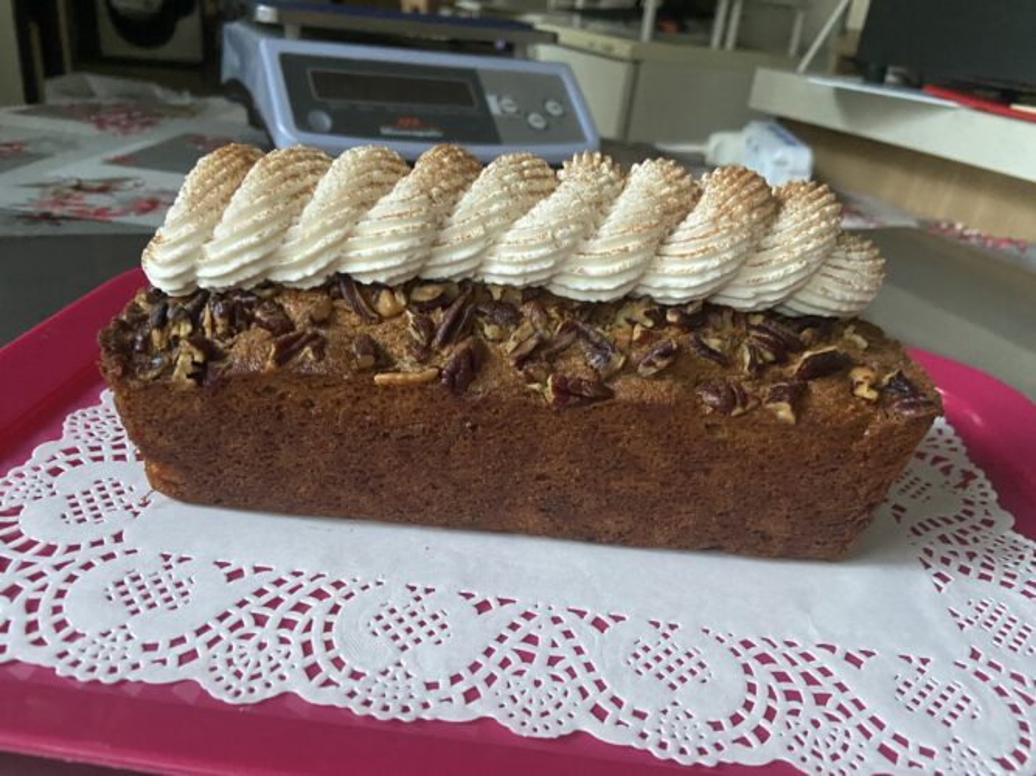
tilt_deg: -26.6
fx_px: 778
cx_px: 518
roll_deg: -7.4
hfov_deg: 67.3
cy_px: 388
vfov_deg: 53.0
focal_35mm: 26
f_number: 1.8
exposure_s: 1/40
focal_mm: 4.25
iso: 500
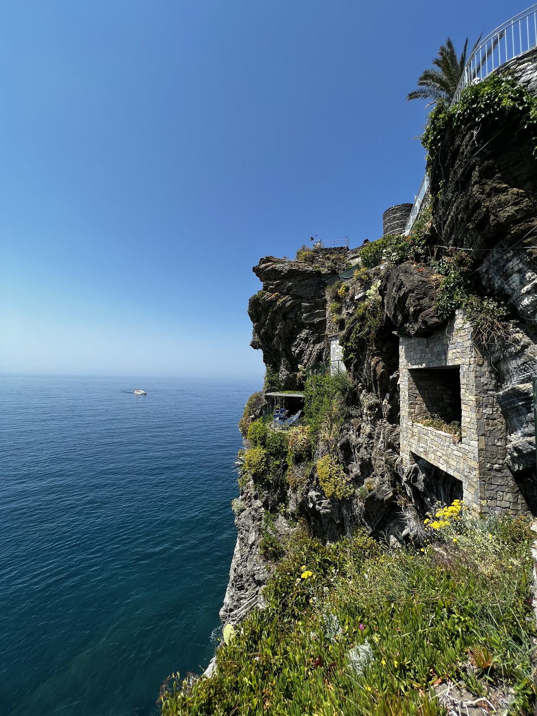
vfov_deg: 106.2
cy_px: 358
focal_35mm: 13
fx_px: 269
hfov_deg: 89.9
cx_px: 268
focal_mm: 1.57
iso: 32
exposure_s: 1/1357
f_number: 1.8
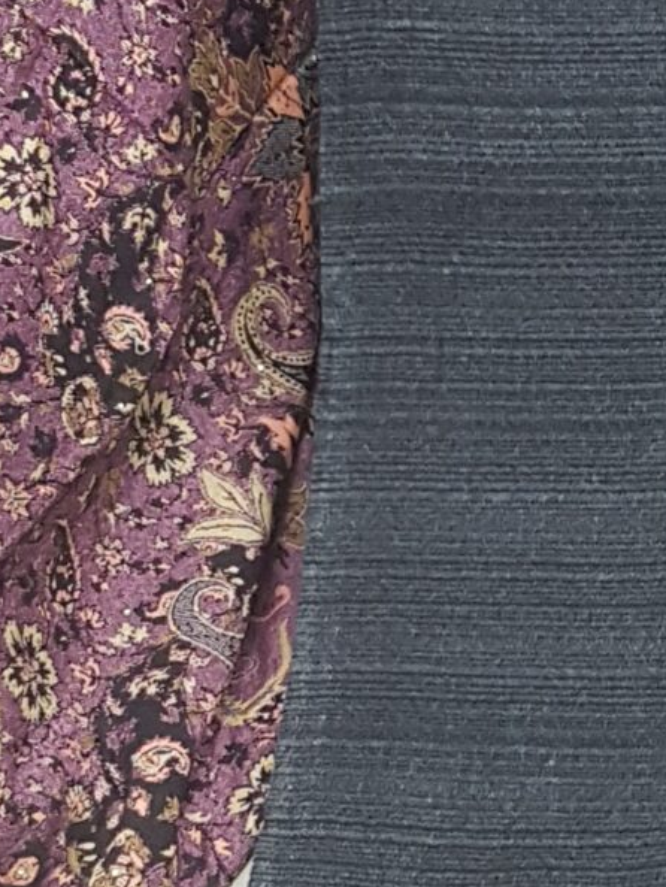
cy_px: 354
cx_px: 894
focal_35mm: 112
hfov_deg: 12.8
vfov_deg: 17.5
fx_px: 2871
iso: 250
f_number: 1.7
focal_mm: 4.2
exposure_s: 1/20
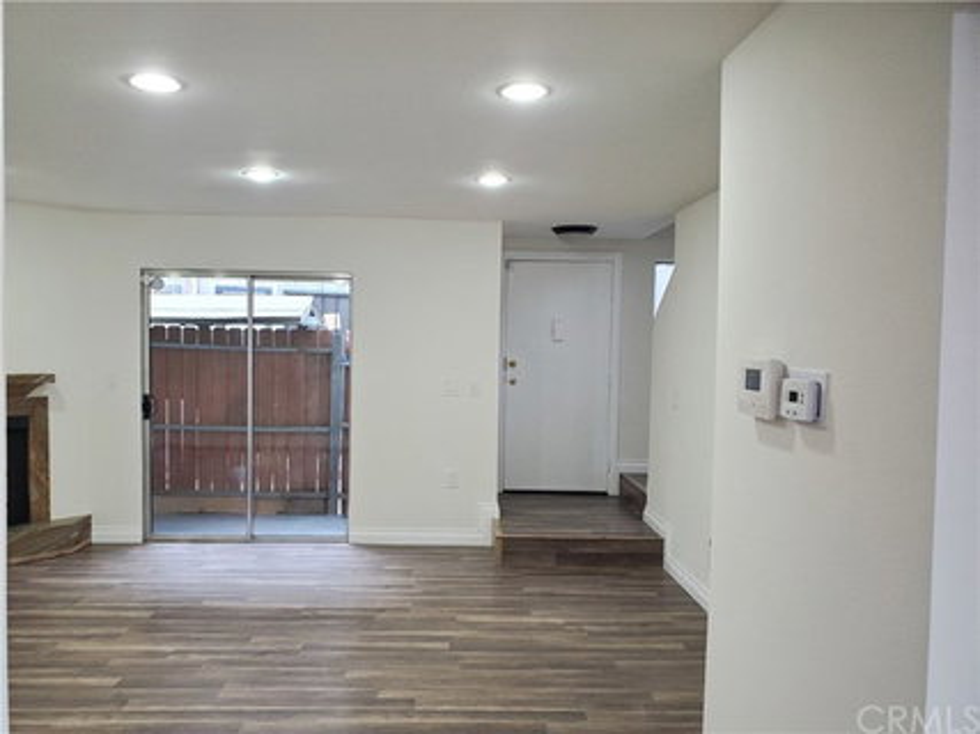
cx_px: 490
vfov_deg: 53.0
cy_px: 367
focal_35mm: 26
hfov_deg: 67.3
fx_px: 736
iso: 250
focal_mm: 4.3
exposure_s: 1/120
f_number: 2.4
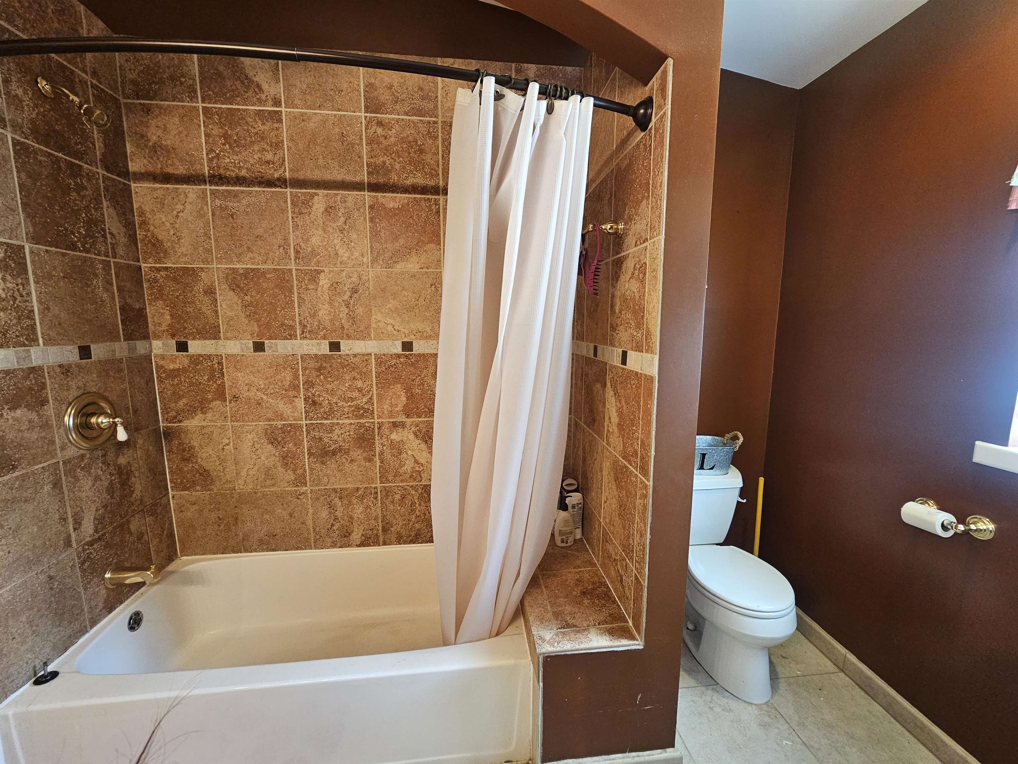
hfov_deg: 106.2
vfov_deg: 89.9
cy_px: 382
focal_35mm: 13
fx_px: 382
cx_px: 509
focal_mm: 2.2
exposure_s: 1/60
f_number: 2.2
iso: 400
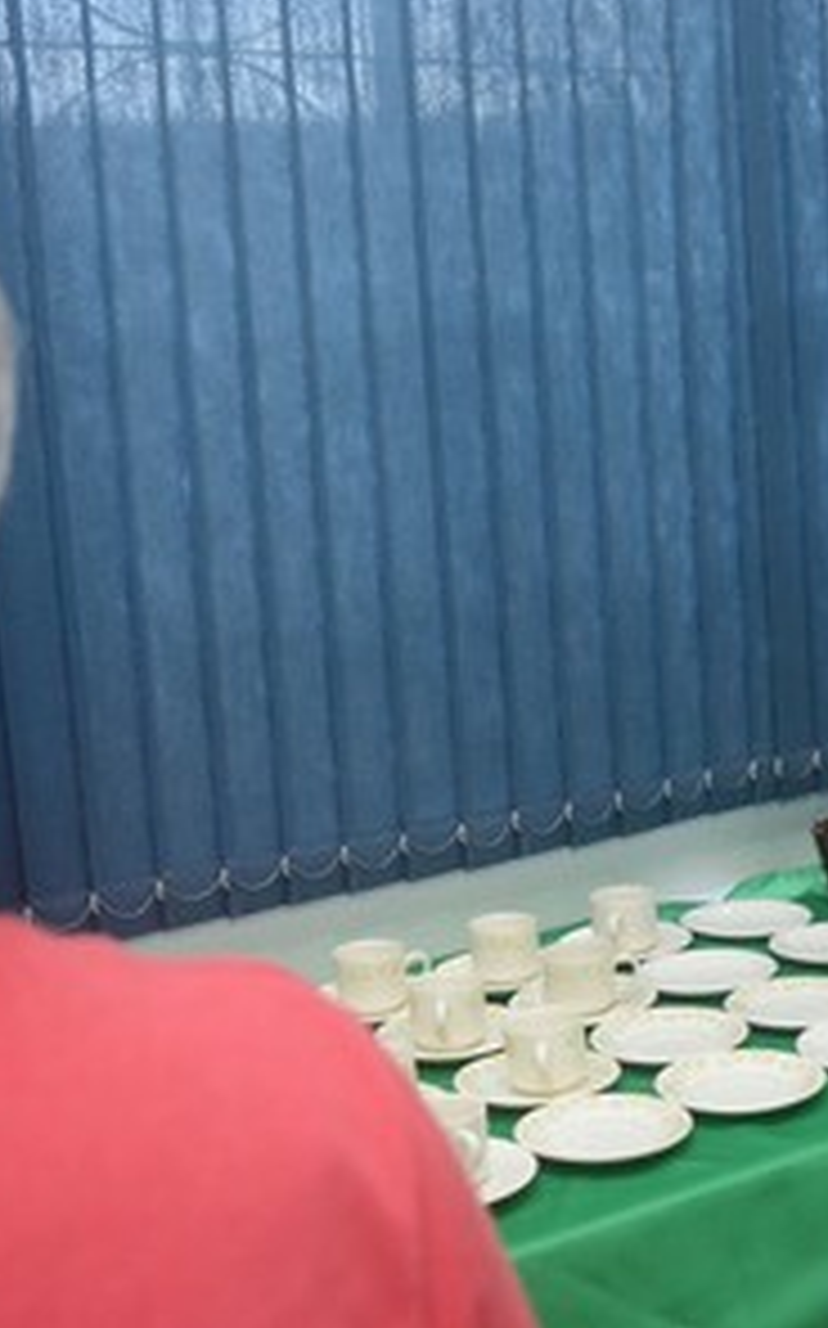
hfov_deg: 22.8
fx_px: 2025
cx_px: 666
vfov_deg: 36.3
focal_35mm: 56
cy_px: 657
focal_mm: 24
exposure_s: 1/125
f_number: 5
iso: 1600
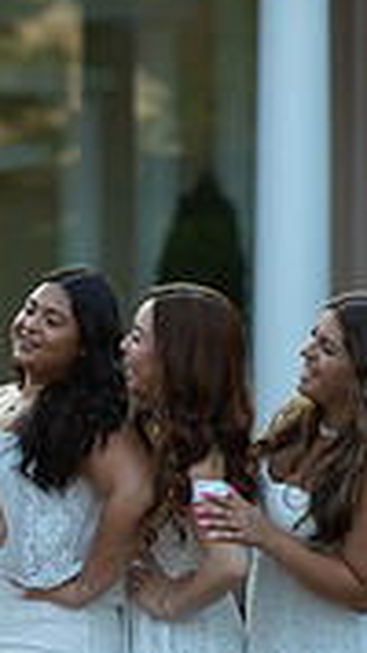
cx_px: -206
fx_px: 5022
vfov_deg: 7.4
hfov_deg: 4.2
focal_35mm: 290
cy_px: 506
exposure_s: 1/1000
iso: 250
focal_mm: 85
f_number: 2
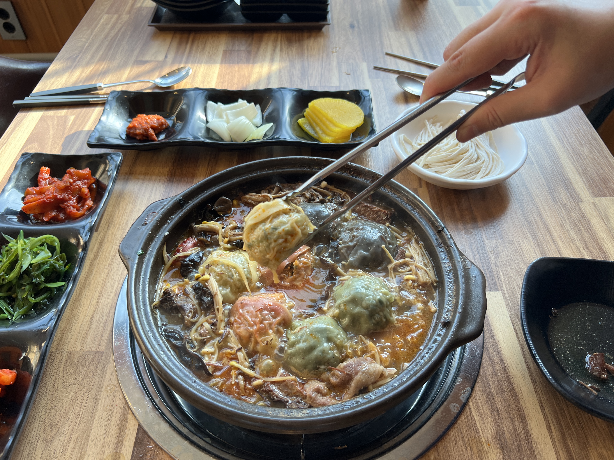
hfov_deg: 67.3
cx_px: 307
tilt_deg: -48.1
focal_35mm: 26
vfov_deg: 53.1
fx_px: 461
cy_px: 230
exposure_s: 1/121
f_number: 1.5
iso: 32
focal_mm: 5.7
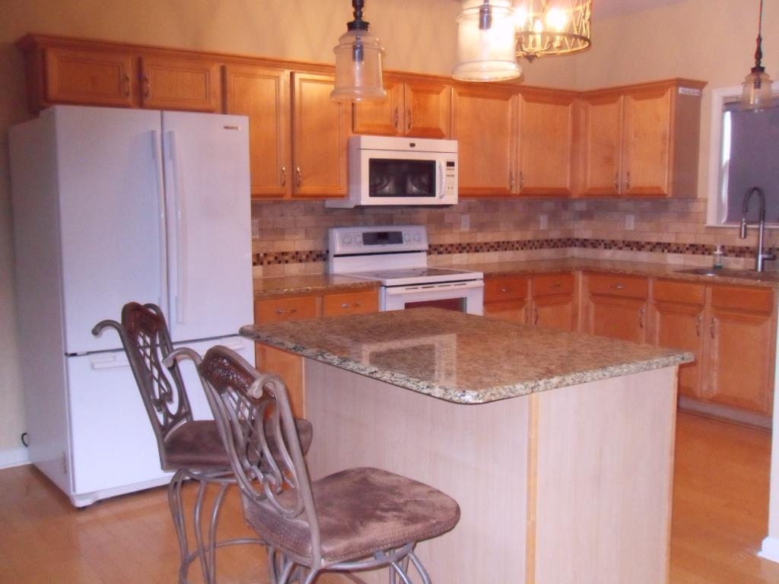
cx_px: 390
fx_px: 788
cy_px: 292
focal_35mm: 35
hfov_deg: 52.6
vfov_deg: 40.7
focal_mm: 6.3
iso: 640
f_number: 3.5
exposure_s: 1/45
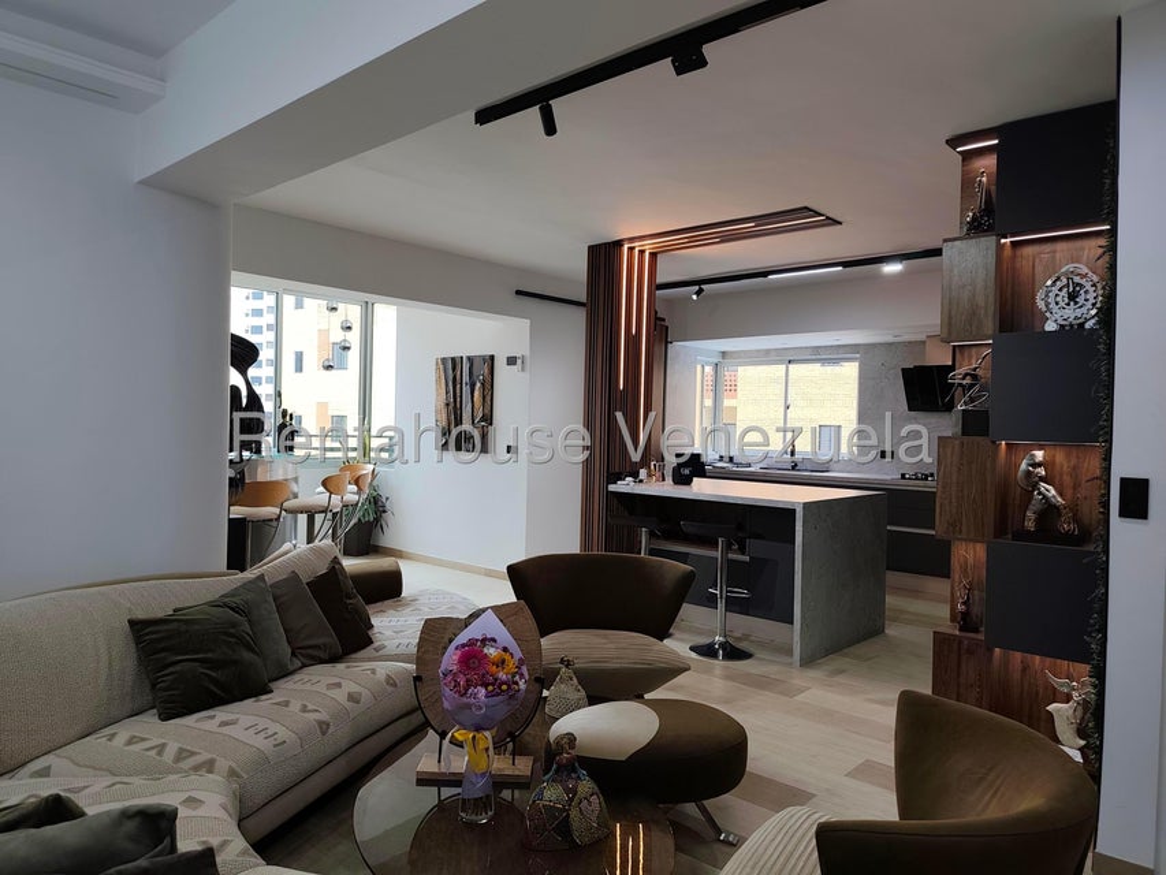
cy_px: 438
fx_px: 775
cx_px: 583
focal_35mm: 23
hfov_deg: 73.9
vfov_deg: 58.9
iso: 100
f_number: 1.65
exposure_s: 1/97.5
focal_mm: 6.19
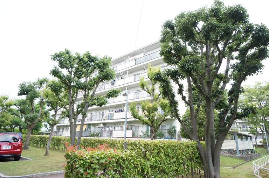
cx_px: 134
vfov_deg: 56.0
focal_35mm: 22
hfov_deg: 77.4
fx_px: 168
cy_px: 89
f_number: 4
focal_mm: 15
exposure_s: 1/60
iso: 125
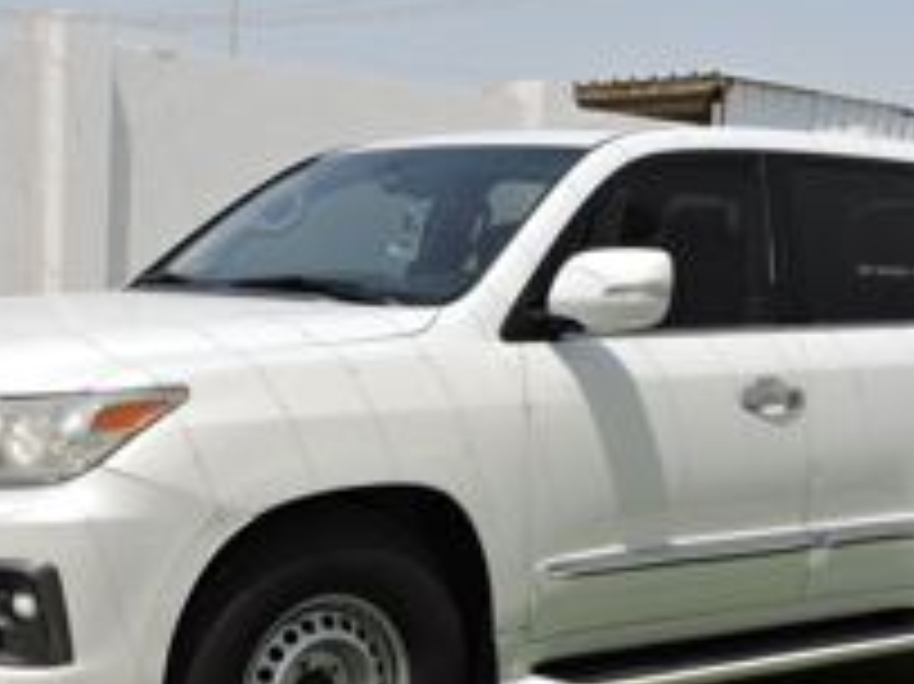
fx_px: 1821
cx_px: 405
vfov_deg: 21.2
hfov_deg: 28.2
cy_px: 457
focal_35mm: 69
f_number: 4.2
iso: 100
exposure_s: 1/1250
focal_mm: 7.2
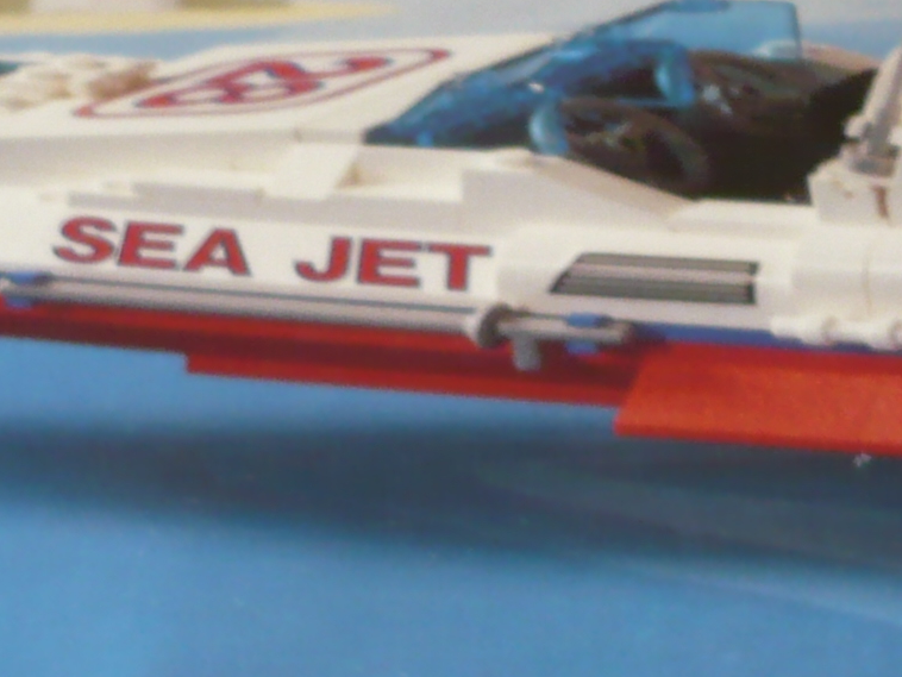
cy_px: 347
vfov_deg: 11.4
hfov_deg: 15.2
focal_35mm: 130
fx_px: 3389
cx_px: 450
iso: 200
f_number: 2.8
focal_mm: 5.8
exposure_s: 1/13
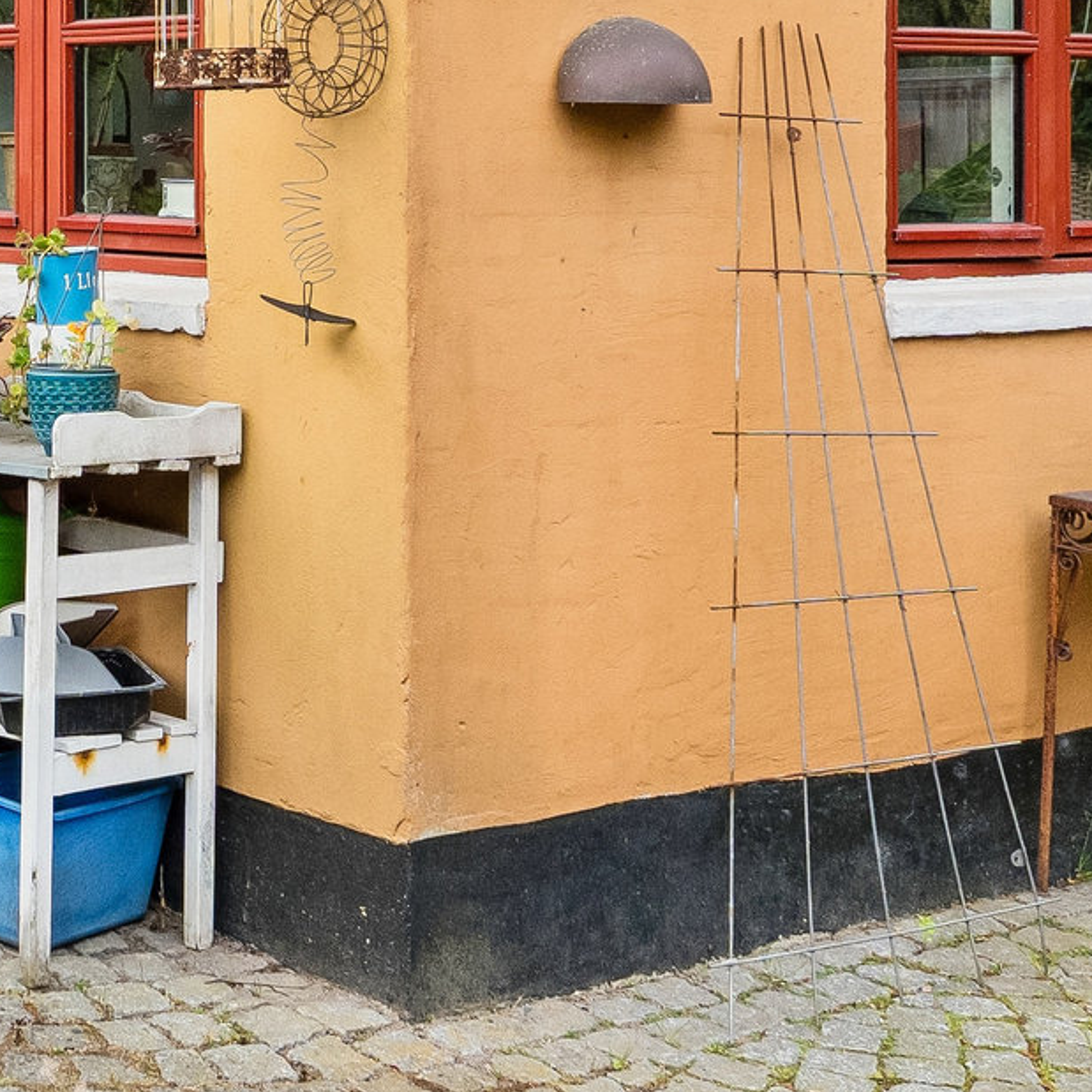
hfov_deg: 23.0
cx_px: -90
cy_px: 273
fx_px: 2535
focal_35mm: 71
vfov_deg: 24.1
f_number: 8
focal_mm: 11.5
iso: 400
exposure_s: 1/125
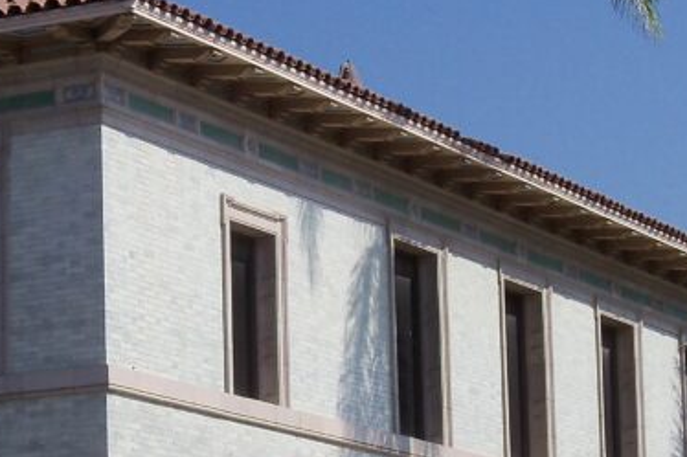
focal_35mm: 168
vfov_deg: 8.1
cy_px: 518
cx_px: 149
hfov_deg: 12.2
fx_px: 3204
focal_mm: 10.5
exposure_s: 1/1000
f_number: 4
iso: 80
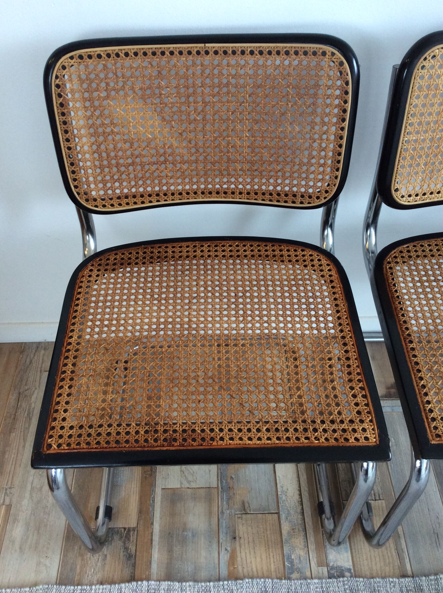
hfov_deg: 44.1
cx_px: 222
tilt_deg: -48.0
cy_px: 296
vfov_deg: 56.9
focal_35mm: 32
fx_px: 547
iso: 100
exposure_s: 1/25
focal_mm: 3.3
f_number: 2.4
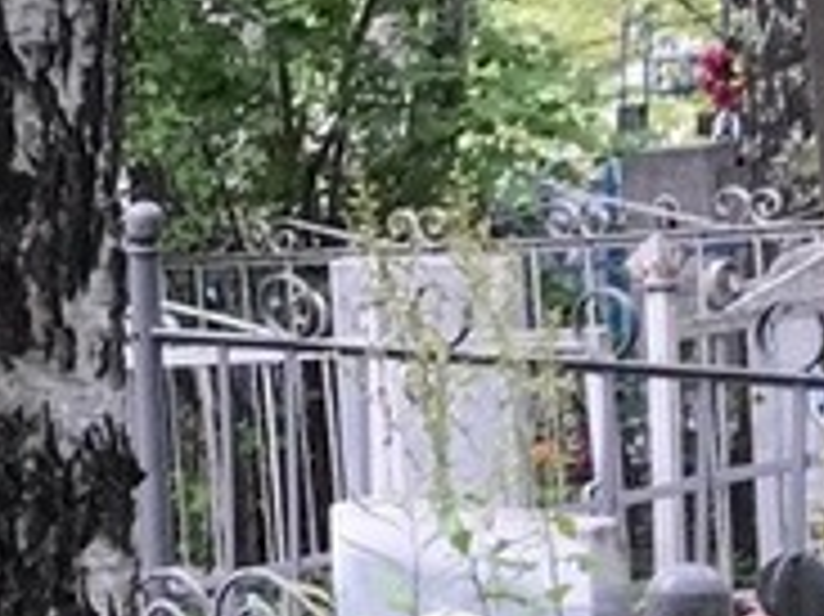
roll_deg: +8.6
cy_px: 755
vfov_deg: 9.3
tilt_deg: -9.5
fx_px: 3735
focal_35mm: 157
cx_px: -1270
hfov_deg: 10.5
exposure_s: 1/100
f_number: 1.8
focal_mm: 3.99
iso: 32
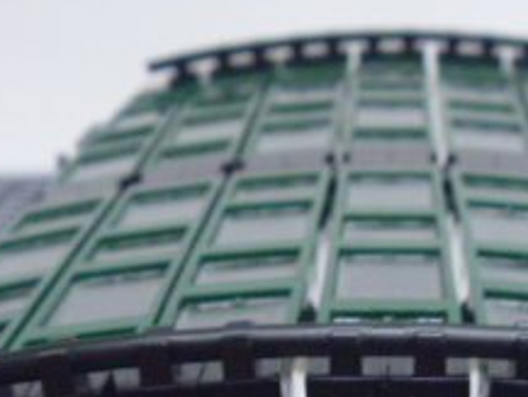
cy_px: 443
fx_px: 1572
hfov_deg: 18.9
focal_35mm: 103
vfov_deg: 14.0
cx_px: 392
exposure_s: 1/8
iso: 400
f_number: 3.5
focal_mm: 6.3
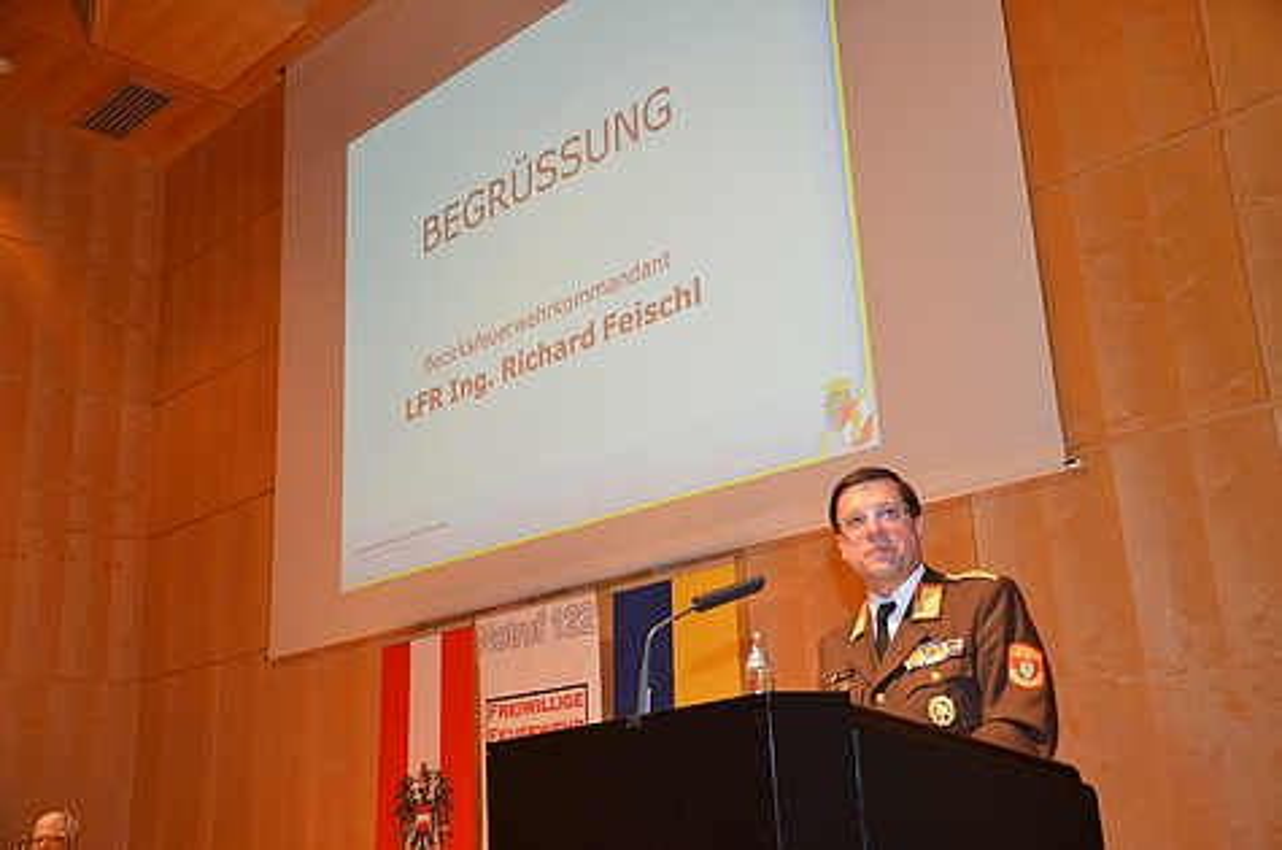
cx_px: 641
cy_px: 425
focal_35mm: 38
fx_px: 1333
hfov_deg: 51.4
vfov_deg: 35.4
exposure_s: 1/60
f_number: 4
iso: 1250
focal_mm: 25
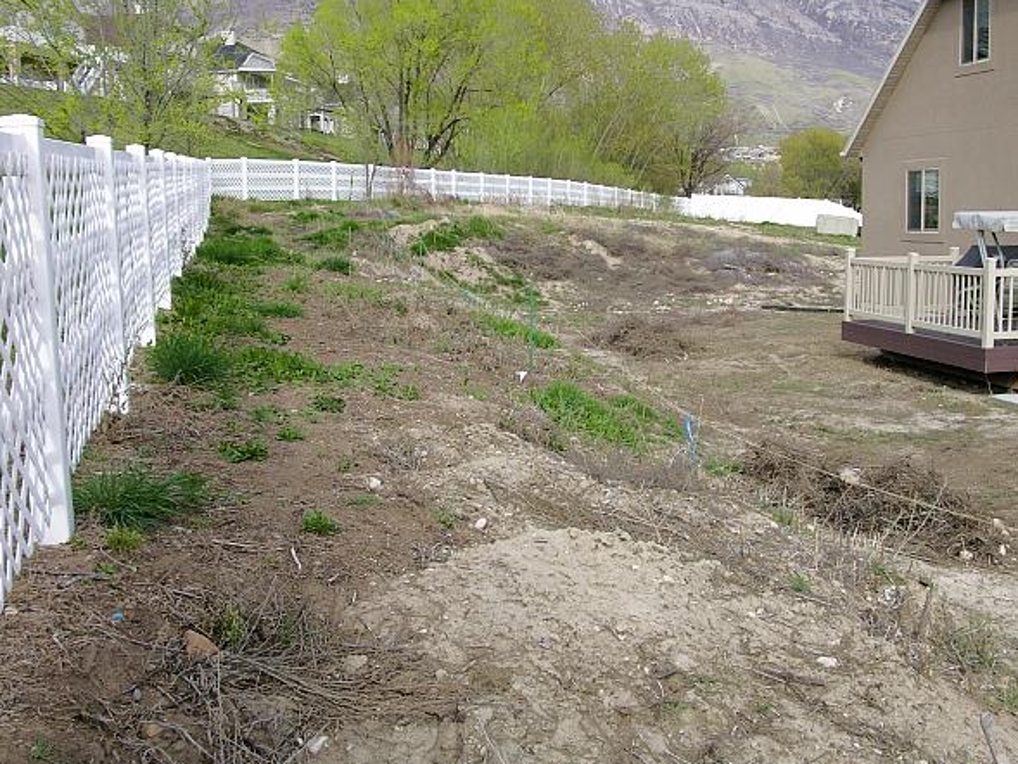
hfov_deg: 48.9
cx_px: 551
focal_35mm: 38
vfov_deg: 37.7
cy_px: 372
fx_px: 1118
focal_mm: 8.9
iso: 50
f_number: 5
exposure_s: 1/192
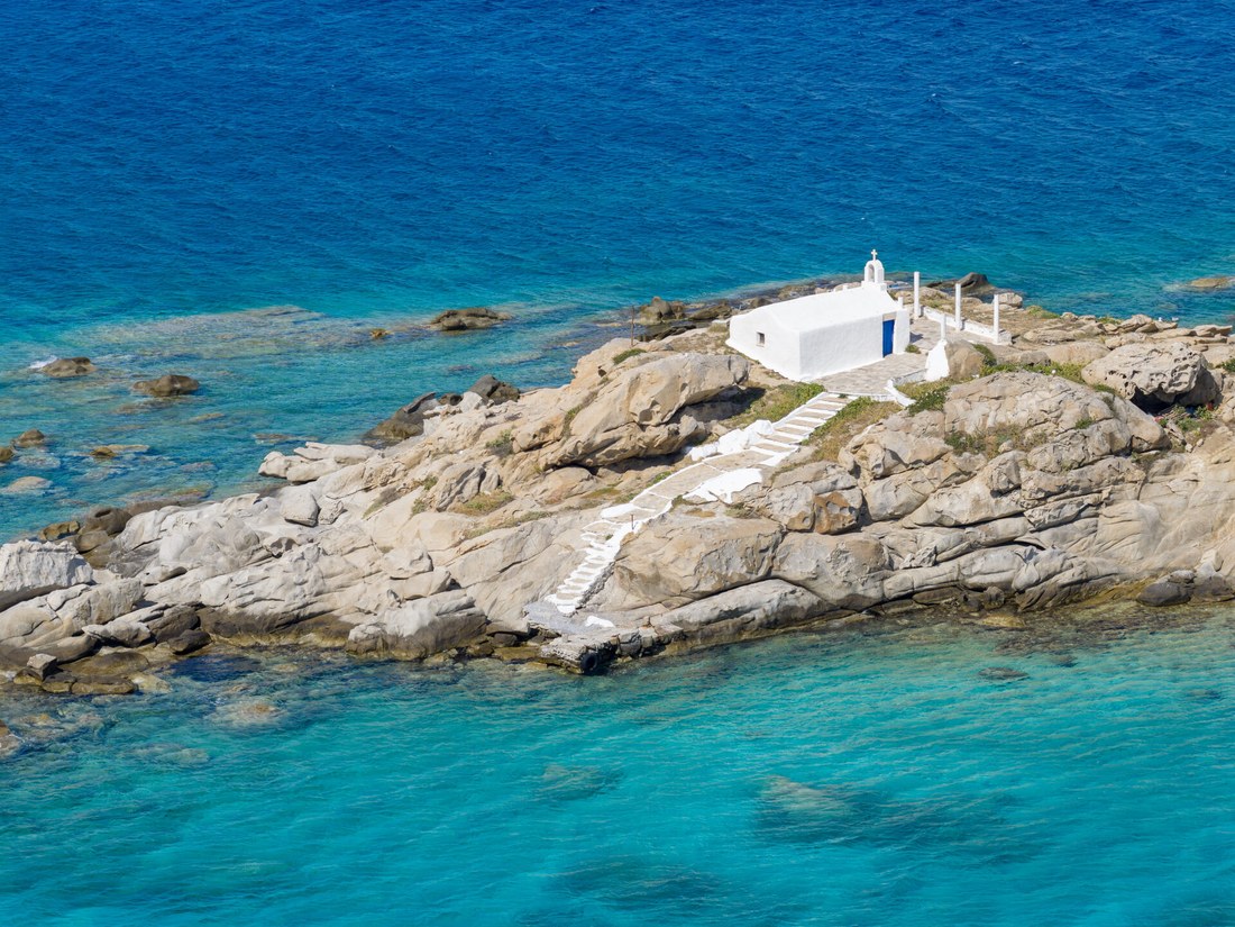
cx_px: 618
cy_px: 464
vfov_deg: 8.8
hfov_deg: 11.8
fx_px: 5994
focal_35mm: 168
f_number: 2.8
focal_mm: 40
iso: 160
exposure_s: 1/200
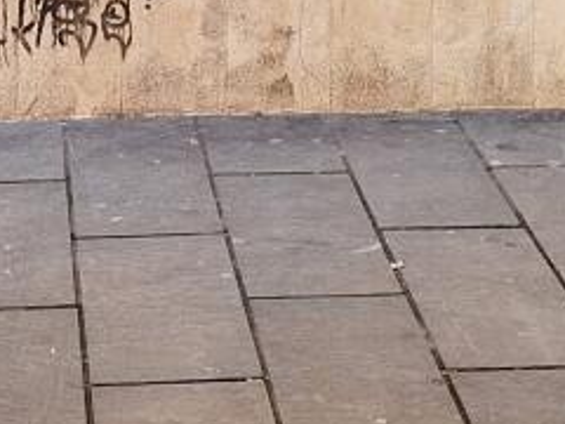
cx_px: 198
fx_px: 1877
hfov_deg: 17.1
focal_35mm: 115
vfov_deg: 10.8
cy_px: -610
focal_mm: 5.54
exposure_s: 1/100
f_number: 1.8
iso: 80
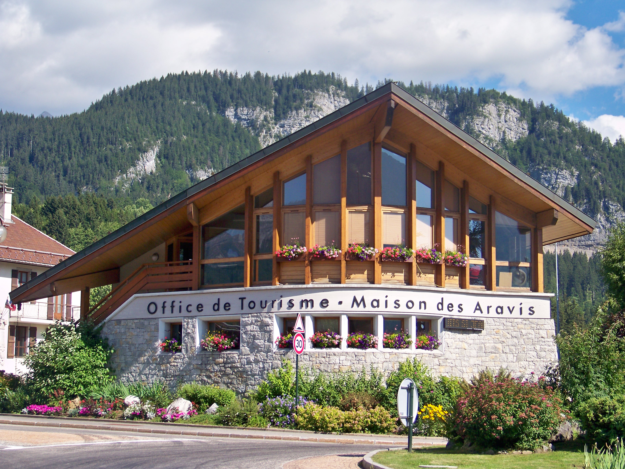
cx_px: 312
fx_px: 1336
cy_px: 234
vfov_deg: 19.9
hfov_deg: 26.3
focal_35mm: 74
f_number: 3.2
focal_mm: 14.6
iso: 80
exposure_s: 1/800
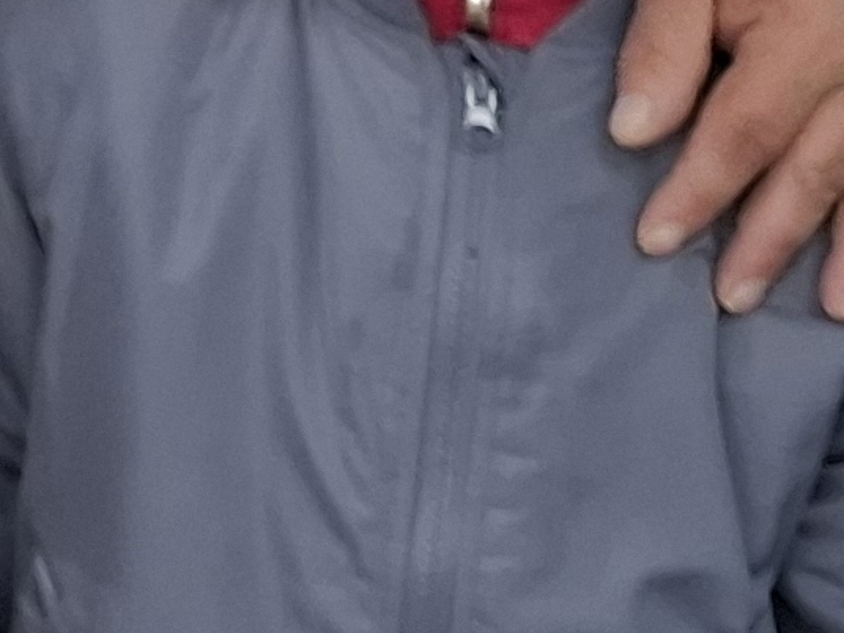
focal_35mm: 175
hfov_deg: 9.4
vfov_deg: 8.1
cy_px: -578
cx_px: -1524
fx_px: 4267
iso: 160
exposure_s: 1/50
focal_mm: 5.54
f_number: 1.8
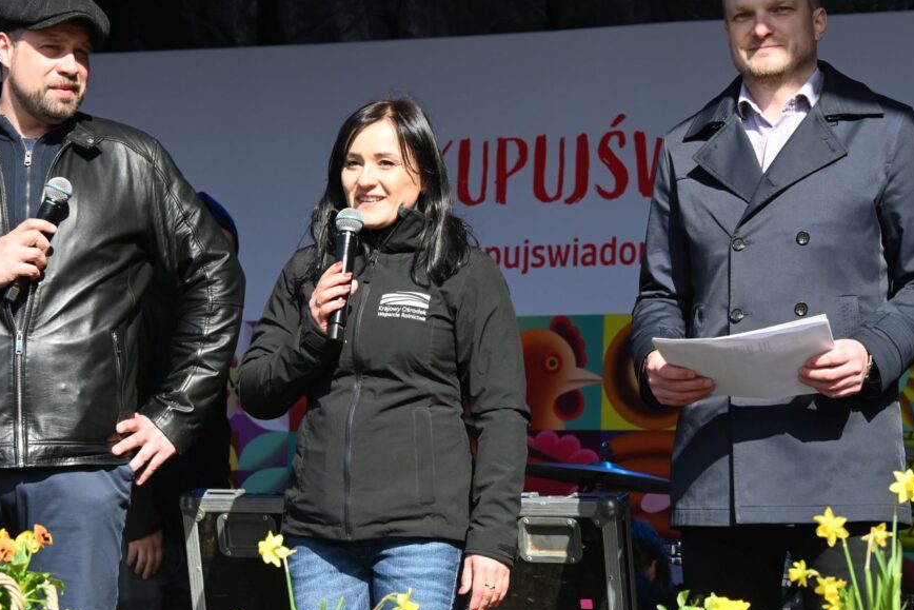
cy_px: 257
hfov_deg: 17.2
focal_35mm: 119
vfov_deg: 11.5
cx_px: 415
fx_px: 3022
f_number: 10
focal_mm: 101
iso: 2000
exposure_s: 1/1600
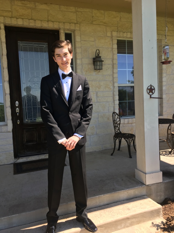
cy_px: 116
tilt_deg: -3.7
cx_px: 87
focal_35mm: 29
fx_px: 194
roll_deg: +1.9
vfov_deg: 61.7
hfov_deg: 48.2
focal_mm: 4.15
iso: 25
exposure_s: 1/434
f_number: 2.2
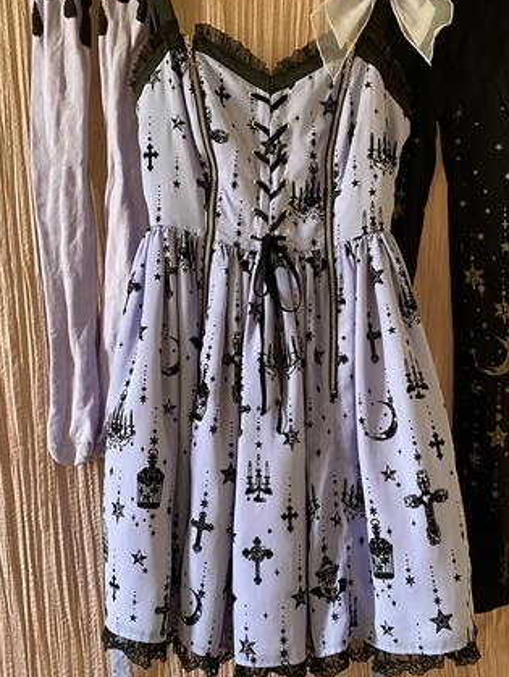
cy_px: 371
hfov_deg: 36.0
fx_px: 783
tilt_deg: -6.8
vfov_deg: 46.7
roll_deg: +0.1
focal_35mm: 40
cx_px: 281
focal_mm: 4.25
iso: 250
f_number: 1.8
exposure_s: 1/60
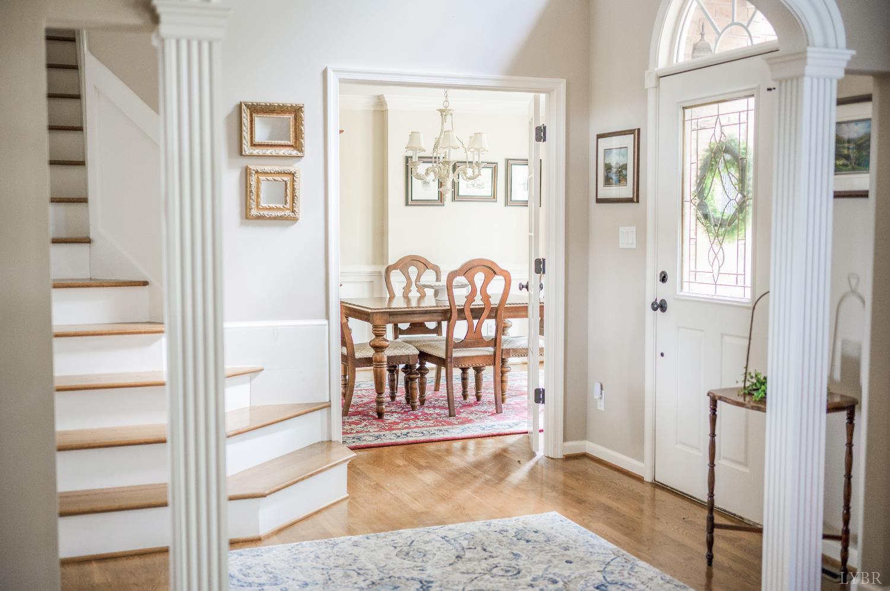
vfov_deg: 33.3
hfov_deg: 48.5
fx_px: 988
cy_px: 296
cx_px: 445
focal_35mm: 40
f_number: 2.5
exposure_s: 1/50
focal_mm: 40
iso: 640
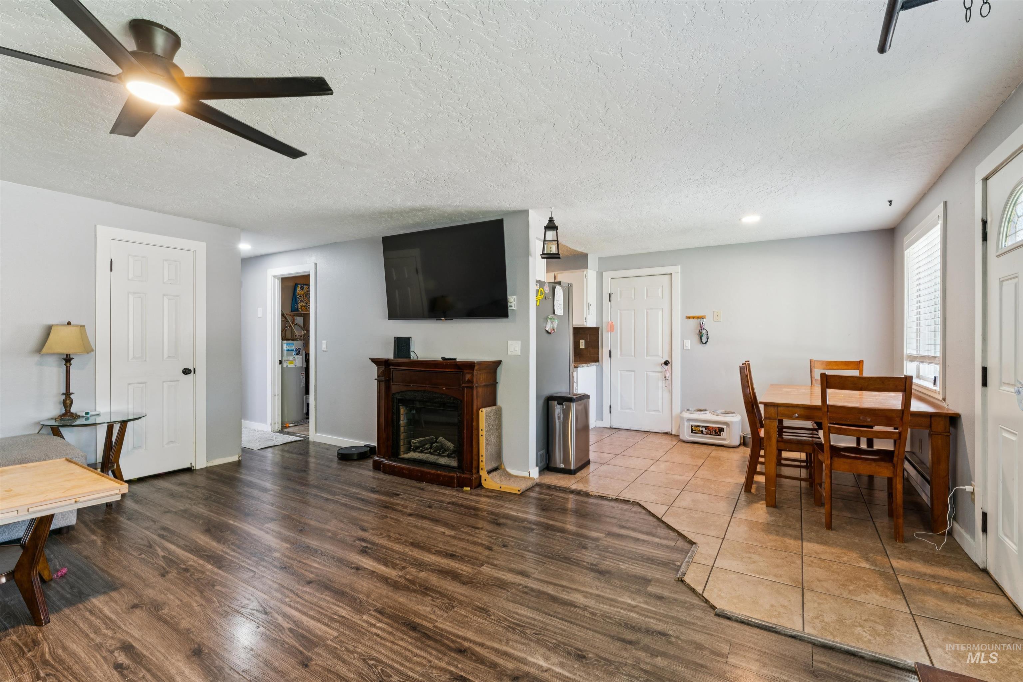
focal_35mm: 16
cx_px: 512
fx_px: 457
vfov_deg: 73.4
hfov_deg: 96.4
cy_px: 341
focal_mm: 16.1
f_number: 13
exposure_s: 1/2.5
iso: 400
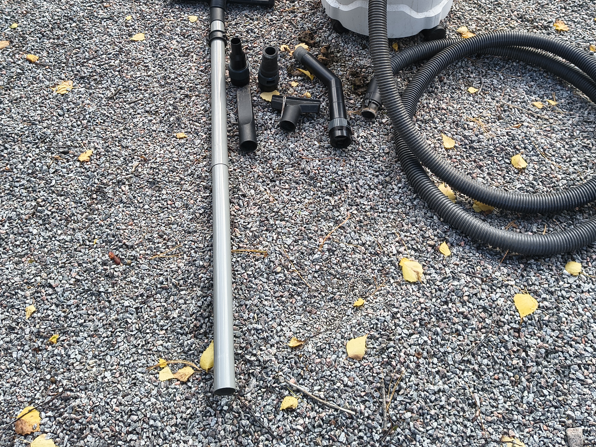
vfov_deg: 36.5
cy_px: 94
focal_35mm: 38
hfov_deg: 48.9
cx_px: 336
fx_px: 654
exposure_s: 1/249
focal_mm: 5.56
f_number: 1.8
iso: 100
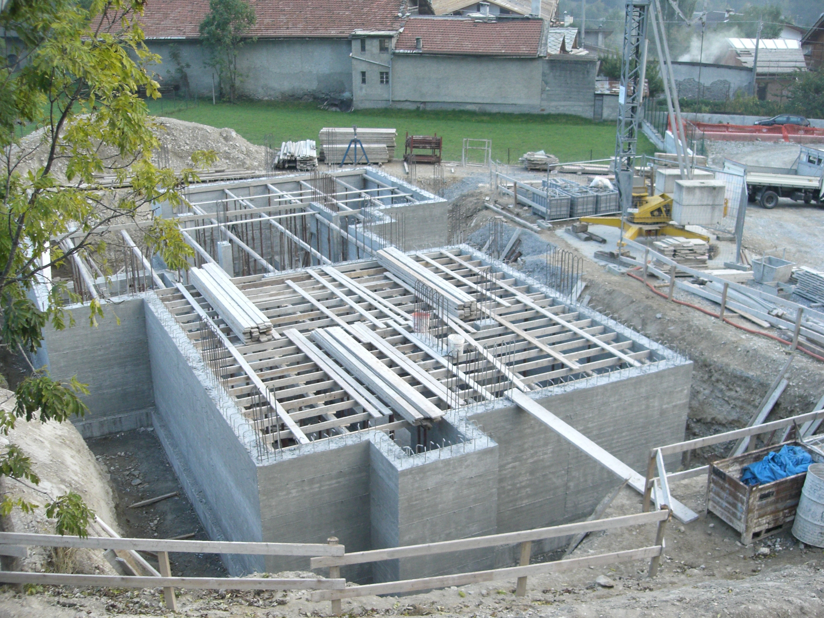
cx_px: 412
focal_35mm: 38
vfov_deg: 37.7
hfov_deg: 49.0
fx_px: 905
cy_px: 309
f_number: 3.1
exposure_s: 1/100
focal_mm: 6.3
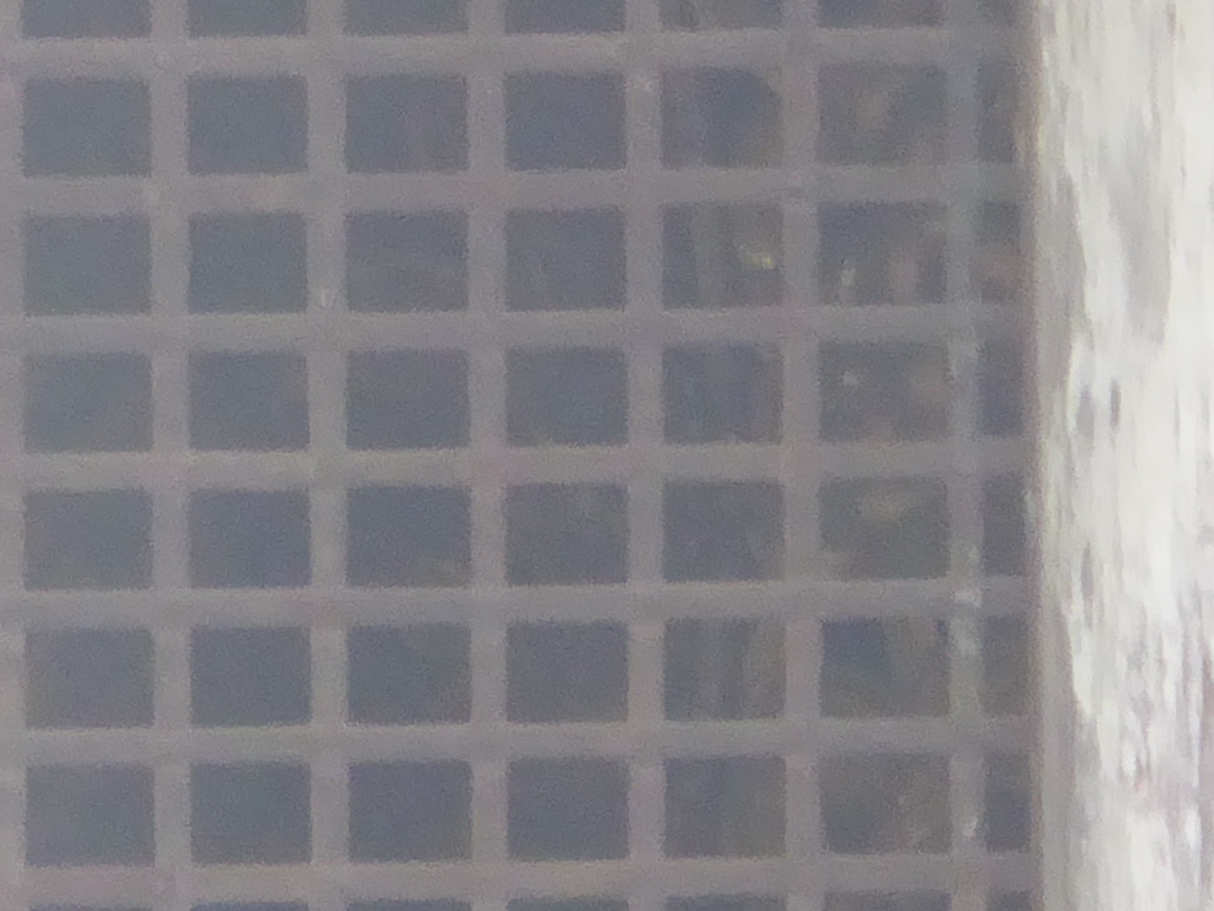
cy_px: -322
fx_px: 71404
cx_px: -1255
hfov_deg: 1.0
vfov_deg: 0.7
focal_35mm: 2036
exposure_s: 1/40
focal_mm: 62.1
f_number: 6
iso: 400
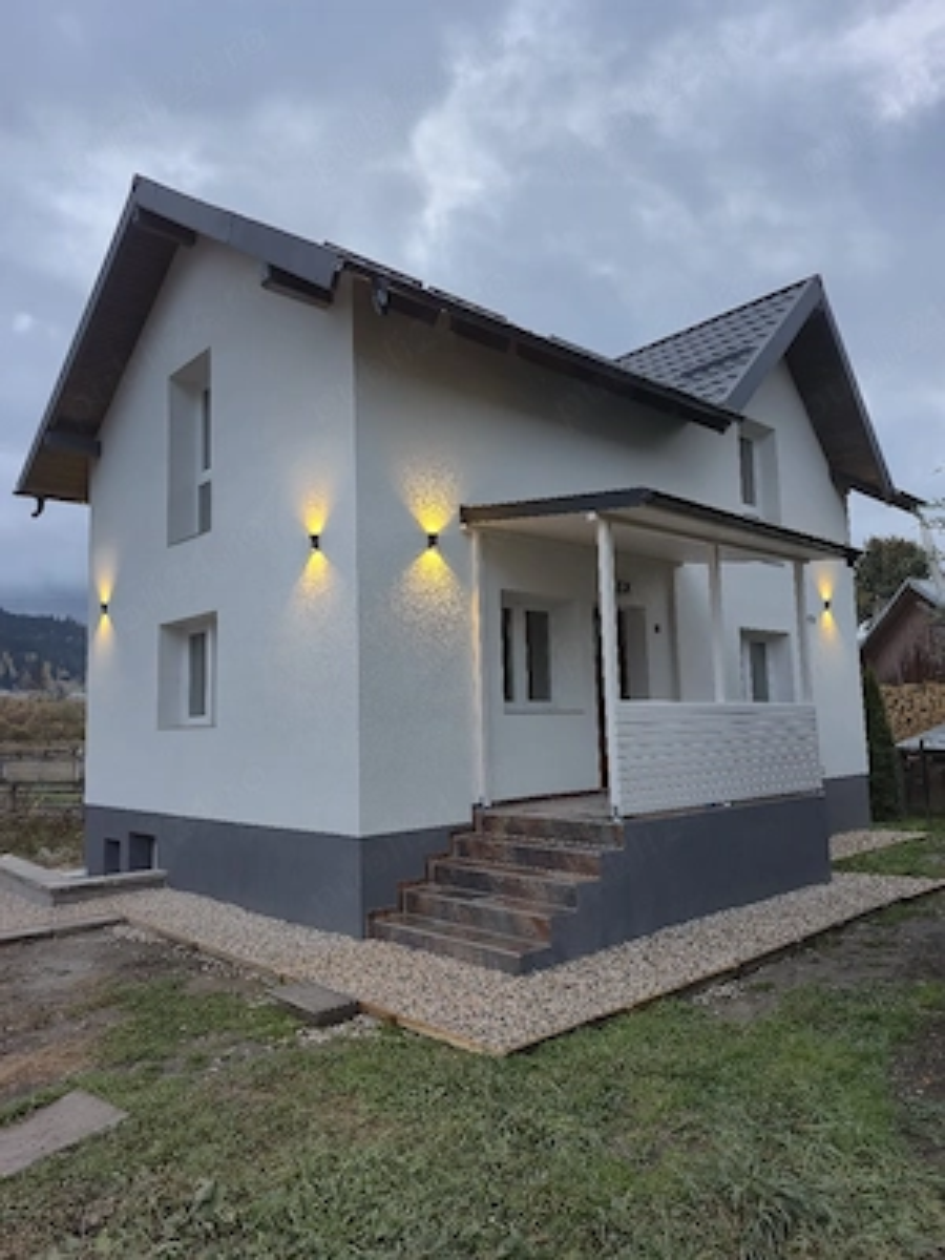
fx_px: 837
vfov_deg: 73.9
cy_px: 630
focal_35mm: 23
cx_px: 472
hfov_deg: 58.9
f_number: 1.8
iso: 40
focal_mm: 5.4
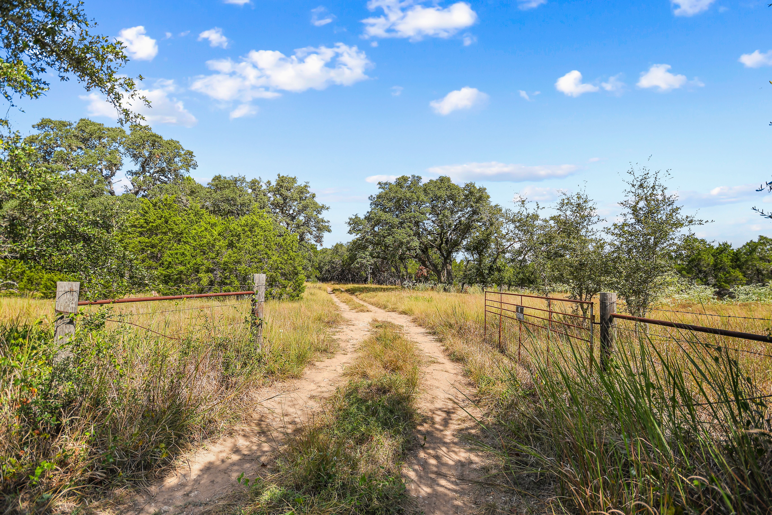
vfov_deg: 77.3
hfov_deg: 100.4
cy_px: 258
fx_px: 322
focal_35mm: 15
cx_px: 386
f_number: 4
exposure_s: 1/320
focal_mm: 10
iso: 125
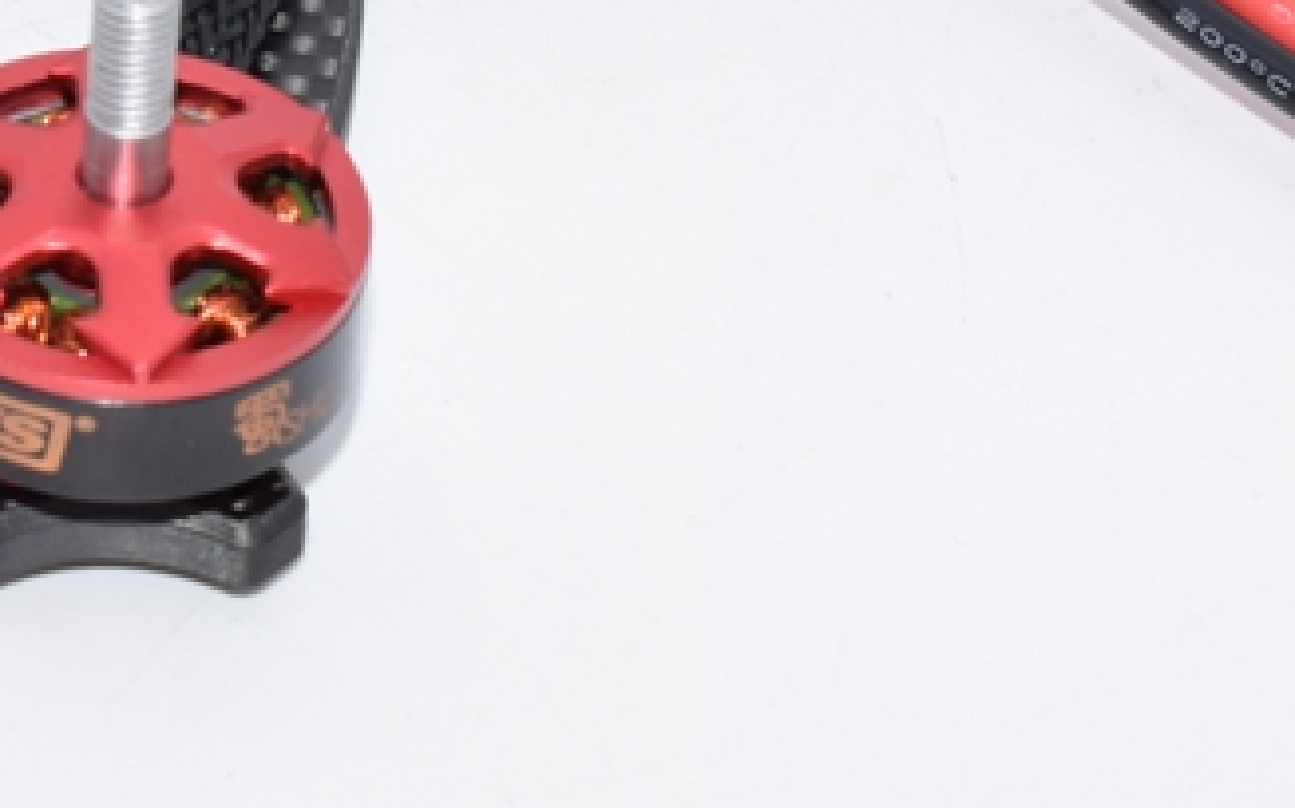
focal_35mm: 187
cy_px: -505
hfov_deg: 11.1
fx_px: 6596
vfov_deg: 6.9
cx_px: 143
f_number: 20
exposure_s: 1/25
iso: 100
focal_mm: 40
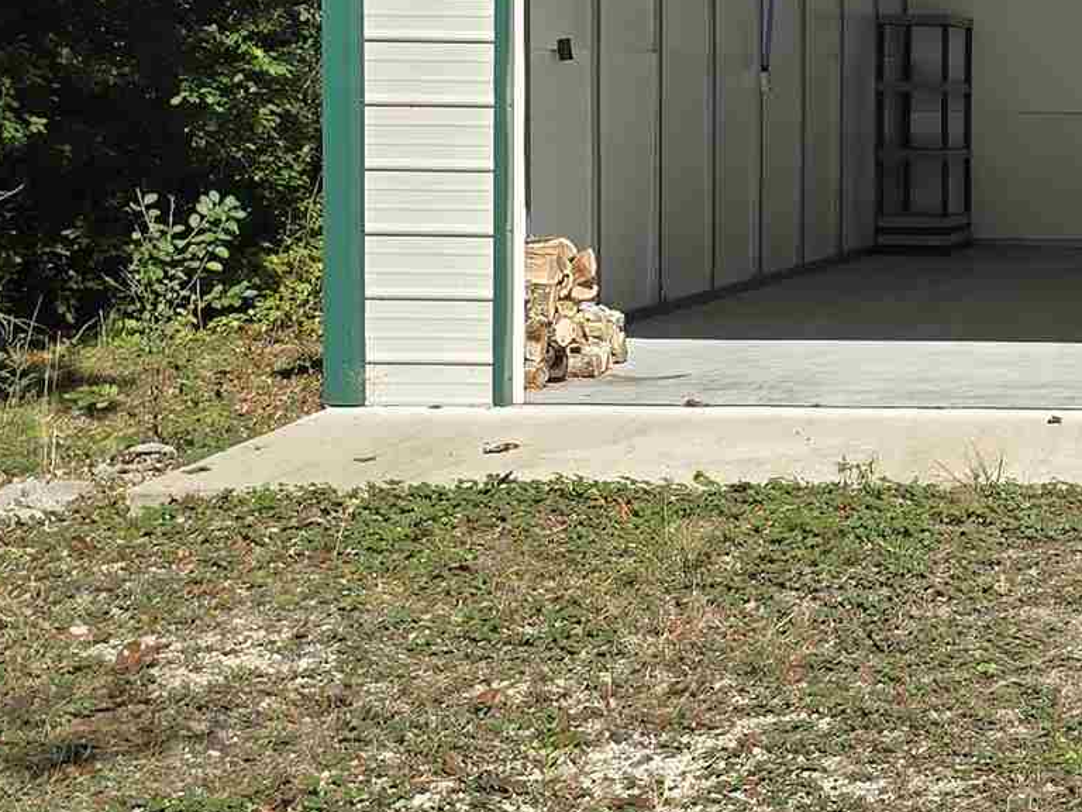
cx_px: 1492
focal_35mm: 92
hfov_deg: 19.3
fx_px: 2876
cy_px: 234
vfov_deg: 16.0
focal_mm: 6.3
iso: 12
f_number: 1.7
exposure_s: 1/654
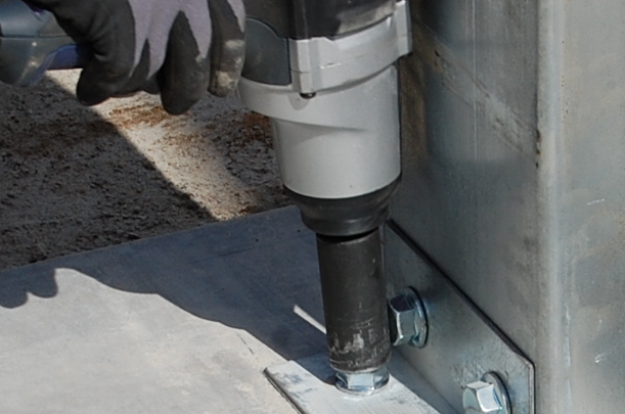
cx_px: 347
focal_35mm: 305
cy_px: 402
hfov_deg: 6.8
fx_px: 5283
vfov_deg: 4.5
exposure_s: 1/400
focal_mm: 55
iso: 200
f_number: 10
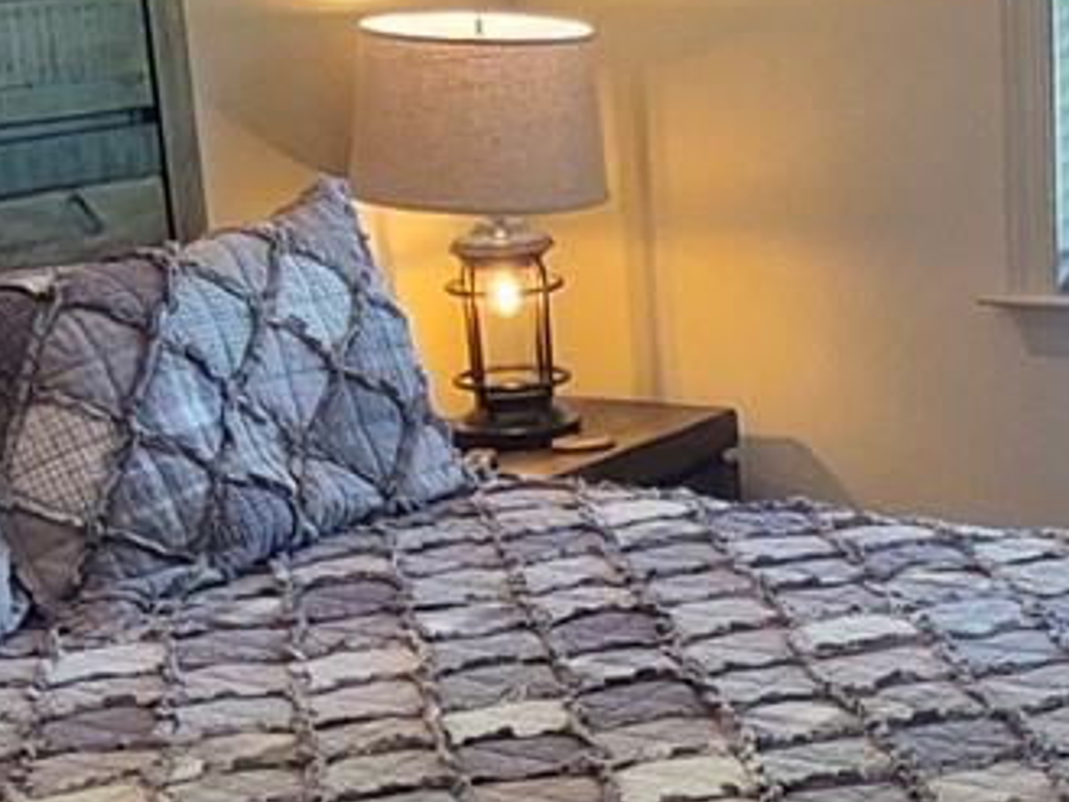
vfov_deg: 18.1
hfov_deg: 23.3
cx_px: 1020
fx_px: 2502
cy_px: 578
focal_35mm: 81
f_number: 2.2
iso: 400
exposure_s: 1/60
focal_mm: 1.74
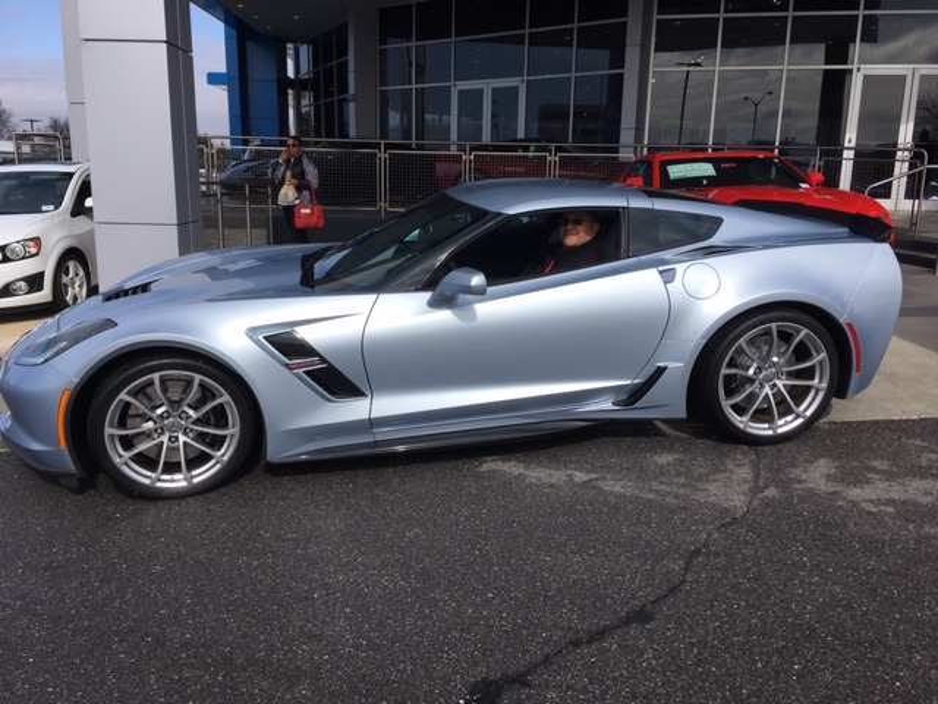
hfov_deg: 61.7
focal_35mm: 29
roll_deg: -0.8
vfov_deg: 48.2
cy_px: 352
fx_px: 786
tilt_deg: -11.9
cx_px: 469
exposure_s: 1/1923
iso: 25
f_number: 2.2
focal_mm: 4.15
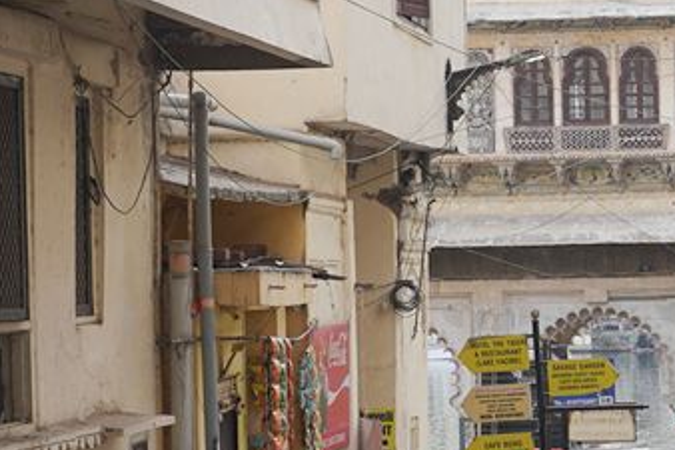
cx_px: 811
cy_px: 326
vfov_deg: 9.6
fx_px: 2661
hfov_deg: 14.0
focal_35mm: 142
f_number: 8
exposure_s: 1/100
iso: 100
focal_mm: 24
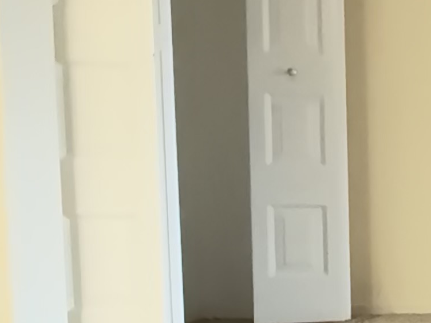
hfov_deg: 15.4
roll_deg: -1.0
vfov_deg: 19.5
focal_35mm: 75
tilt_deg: -1.4
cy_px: 230
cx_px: 1010
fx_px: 933
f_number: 2.2
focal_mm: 2.22
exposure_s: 1/40
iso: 1250
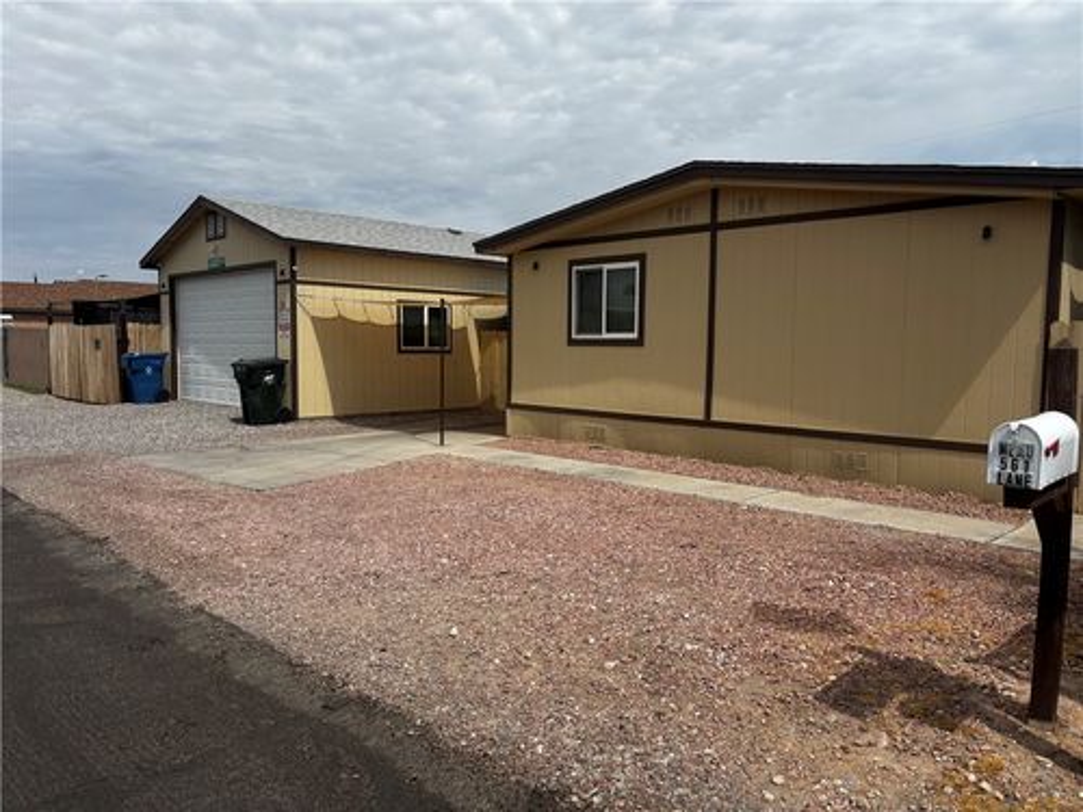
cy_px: 406
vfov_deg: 53.1
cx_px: 542
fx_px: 813
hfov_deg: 67.3
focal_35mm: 26
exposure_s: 1/5618
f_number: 1.6
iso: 50
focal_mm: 5.96
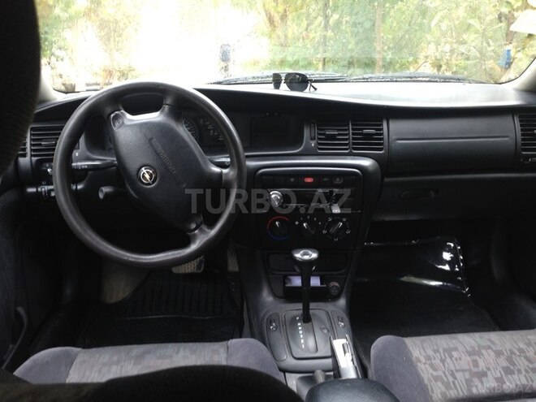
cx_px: 268
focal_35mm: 33
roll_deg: -1.2
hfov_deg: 55.4
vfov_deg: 42.9
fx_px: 511
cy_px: 201
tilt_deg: -20.3
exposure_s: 1/20
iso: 80
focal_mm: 4.12
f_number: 2.4
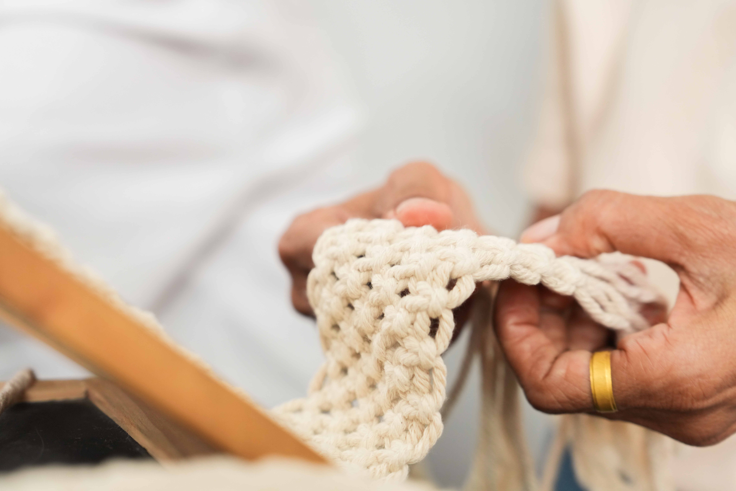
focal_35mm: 56
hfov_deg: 35.6
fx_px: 1145
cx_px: 368
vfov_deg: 24.2
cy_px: 246
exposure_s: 1/100
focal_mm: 56
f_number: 4
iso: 1250
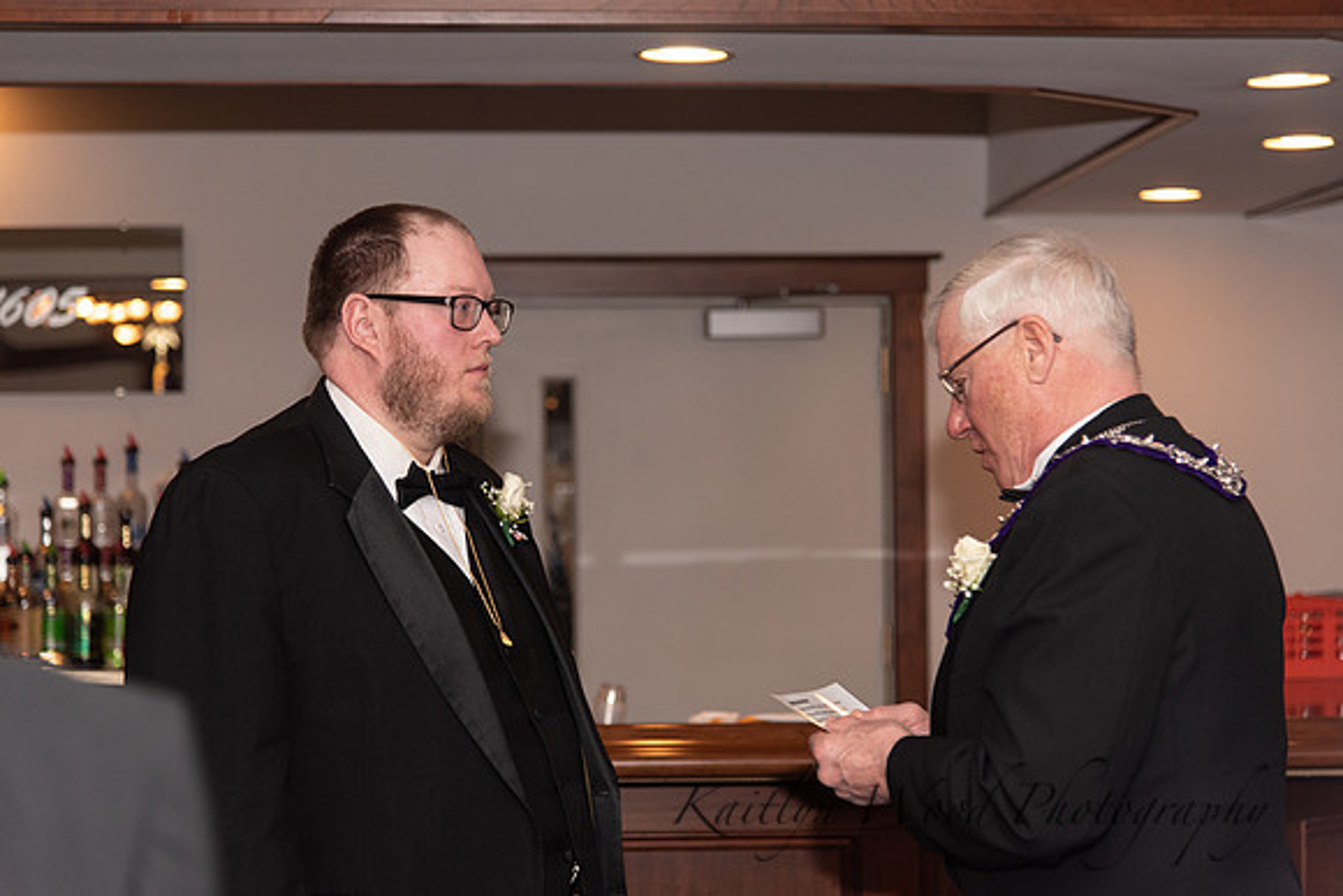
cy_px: 448
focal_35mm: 86
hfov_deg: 23.6
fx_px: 3209
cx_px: 672
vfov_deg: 15.9
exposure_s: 1/200
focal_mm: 86
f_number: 4
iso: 800
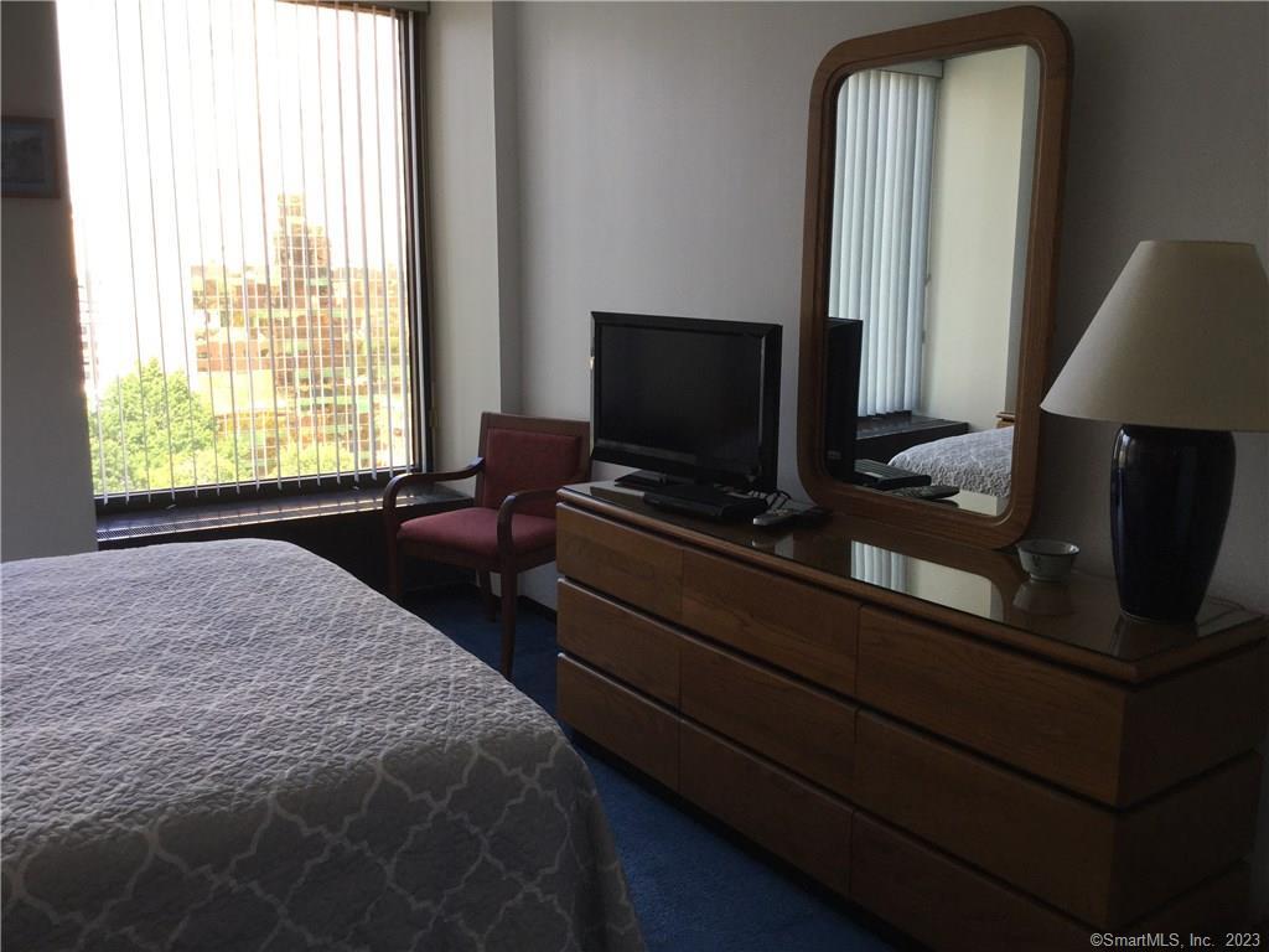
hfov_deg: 58.4
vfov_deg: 45.4
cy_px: 476
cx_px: 634
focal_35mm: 31
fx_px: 1136
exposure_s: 1/120
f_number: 2.4
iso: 32
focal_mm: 3.3
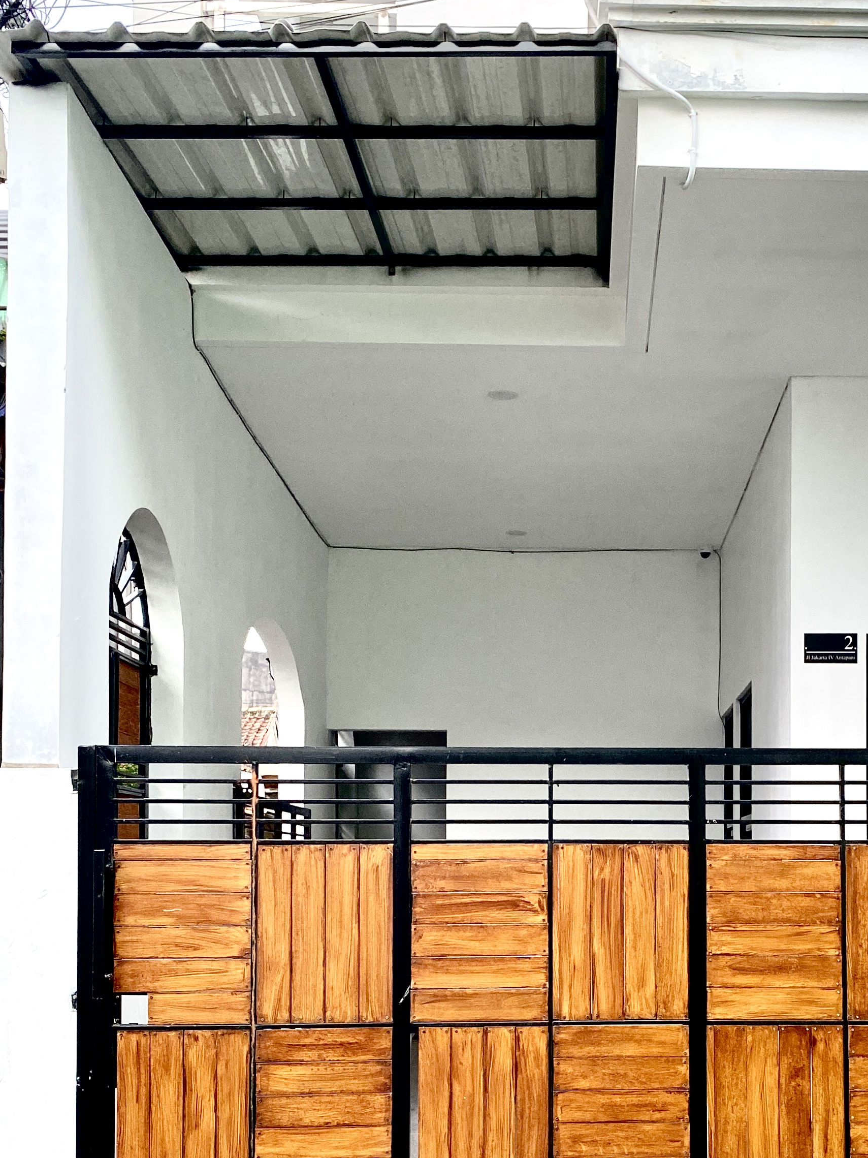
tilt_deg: +1.4
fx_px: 1538
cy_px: 832
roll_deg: +0.4
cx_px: 654
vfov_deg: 40.4
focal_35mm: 46
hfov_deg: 31.0
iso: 125
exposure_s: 1/113
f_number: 1.8
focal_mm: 4.25
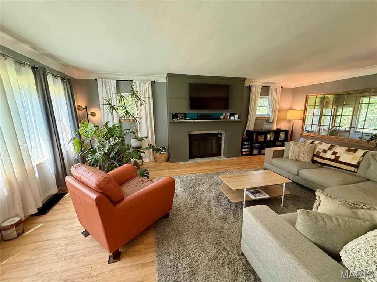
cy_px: 141
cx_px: 188
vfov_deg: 85.7
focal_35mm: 14
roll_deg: +0.3
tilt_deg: -10.5
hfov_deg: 102.1
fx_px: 152
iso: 500
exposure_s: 1/60
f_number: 2.2
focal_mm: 2.22
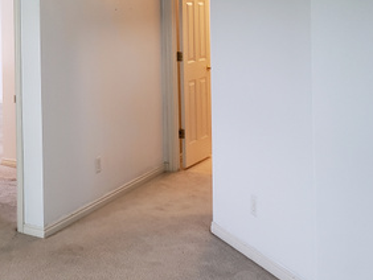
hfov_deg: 29.8
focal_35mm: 59
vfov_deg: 23.9
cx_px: -22
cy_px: 9
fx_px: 636
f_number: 2.4
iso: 250
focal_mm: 4.3
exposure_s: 1/30
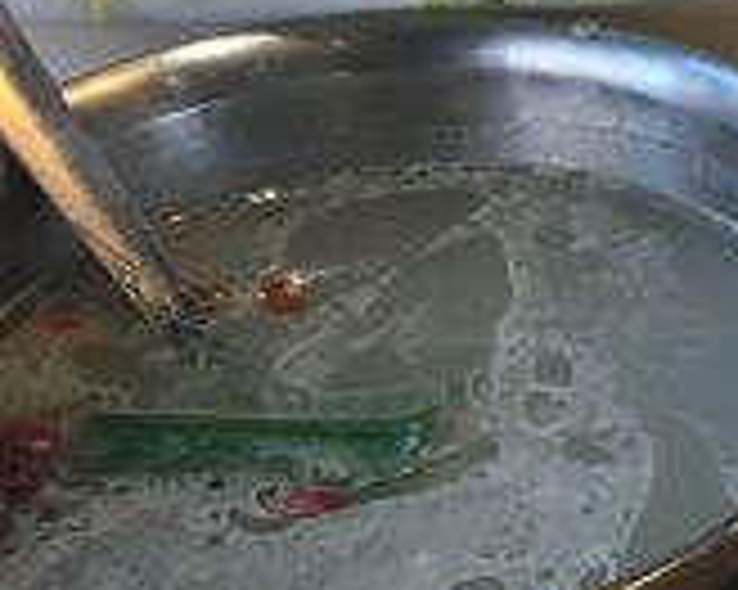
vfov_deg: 12.7
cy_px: 435
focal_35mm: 121
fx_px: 2641
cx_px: 1539
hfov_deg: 13.4
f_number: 2.2
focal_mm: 4.15
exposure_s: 1/33
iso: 50
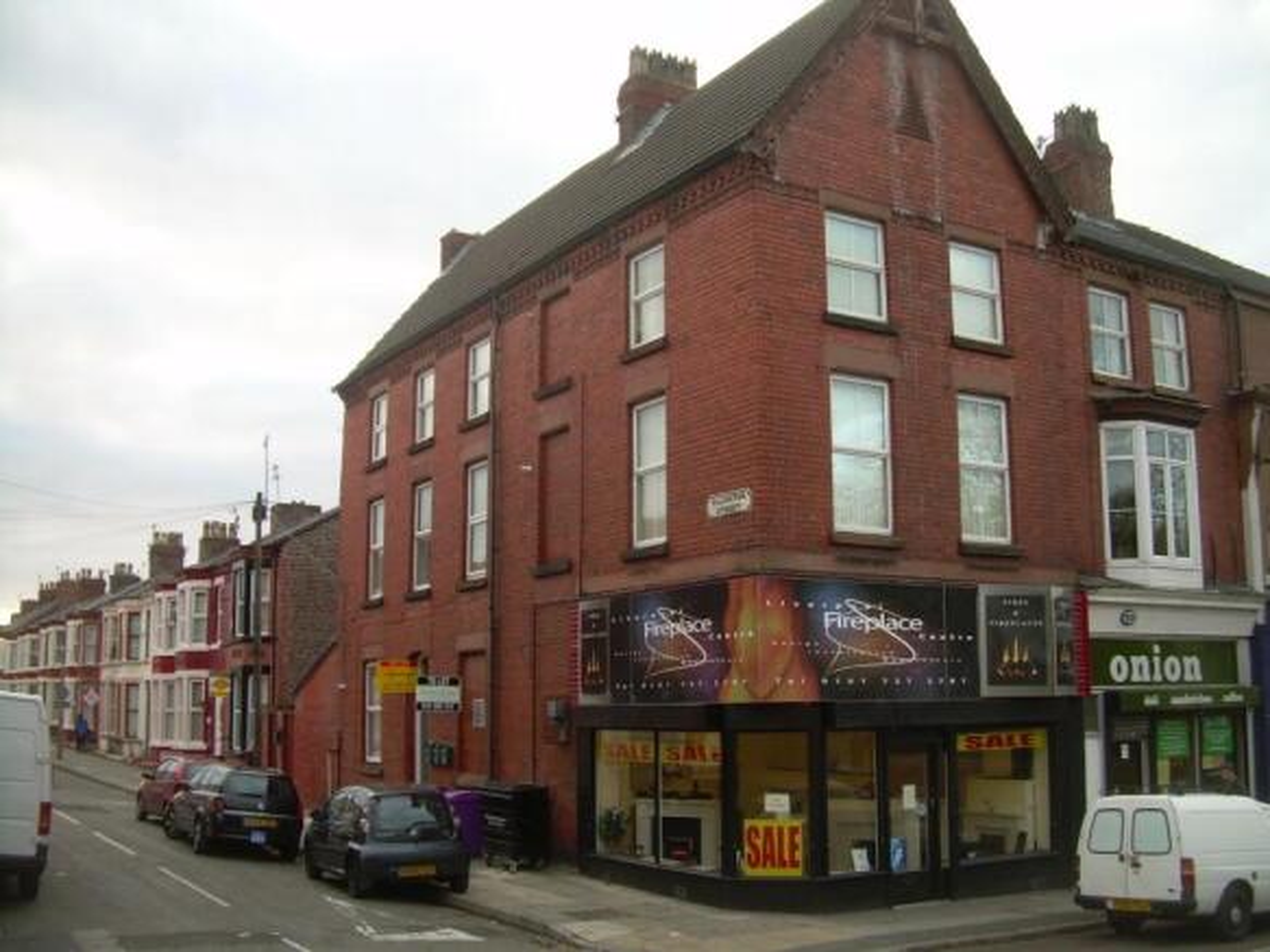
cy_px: 476
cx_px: 635
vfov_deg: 37.7
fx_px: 1394
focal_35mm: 38
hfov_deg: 49.0
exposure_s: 1/92.5
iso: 50
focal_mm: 6.3
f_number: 2.8
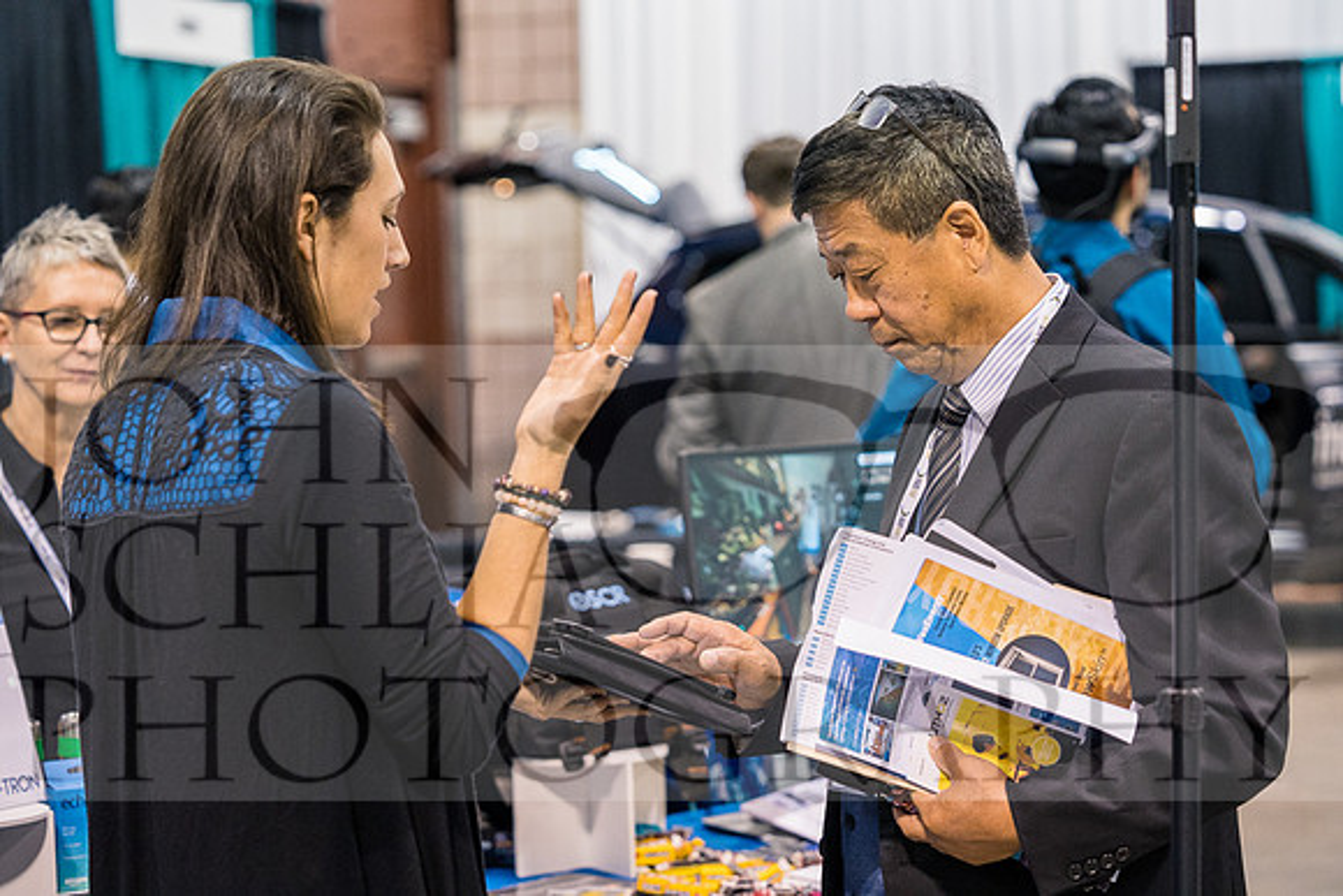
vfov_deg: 15.9
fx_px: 3209
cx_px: 672
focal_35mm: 86
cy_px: 448
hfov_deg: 23.6
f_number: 3.5
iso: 3200
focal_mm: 86
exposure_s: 1/160
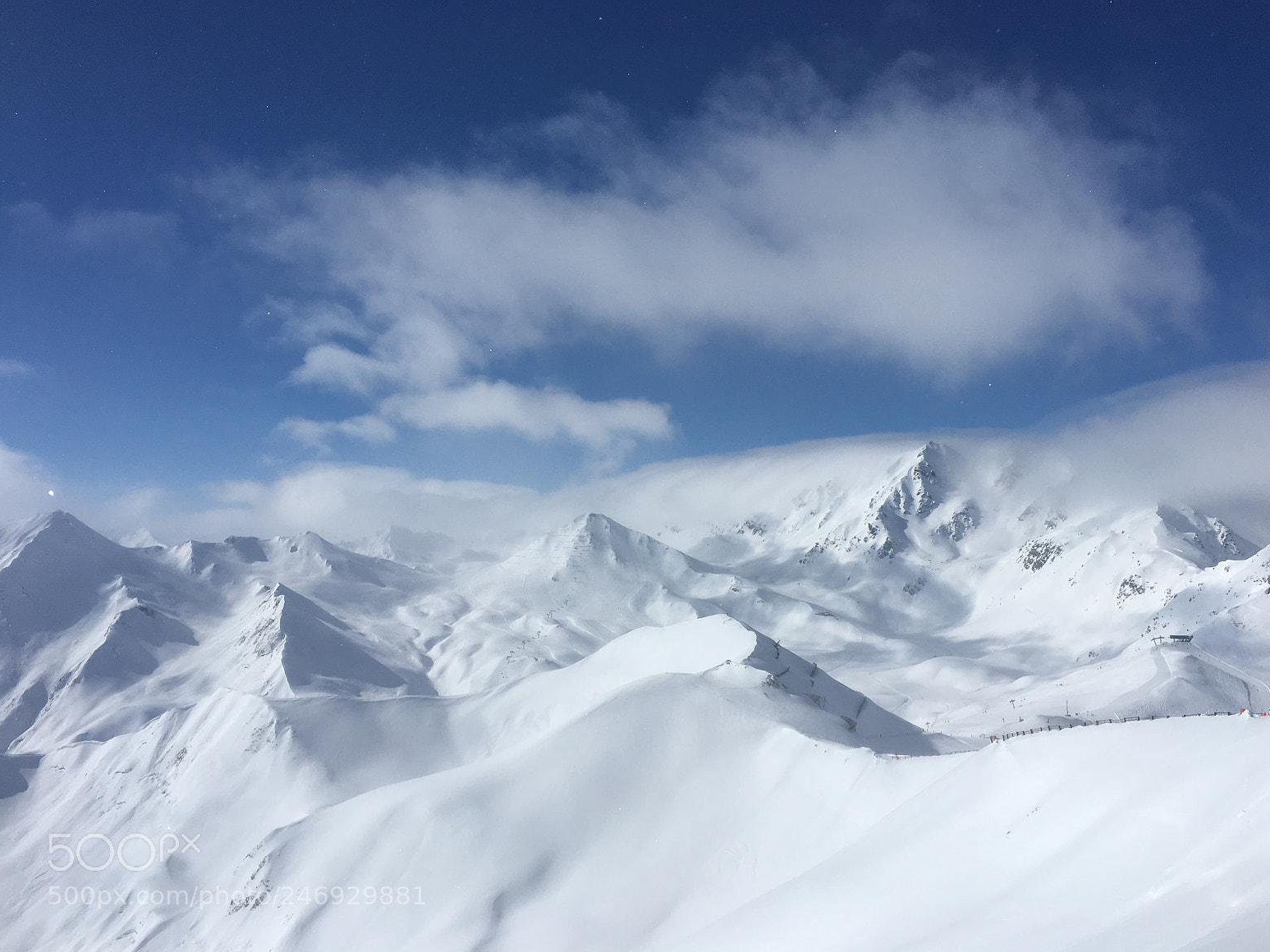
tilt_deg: +4.3
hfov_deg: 60.0
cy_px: 468
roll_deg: +0.6
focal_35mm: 30
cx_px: 653
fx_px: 1101
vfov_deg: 46.8
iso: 25
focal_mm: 4.15
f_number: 2.2
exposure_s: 1/9615
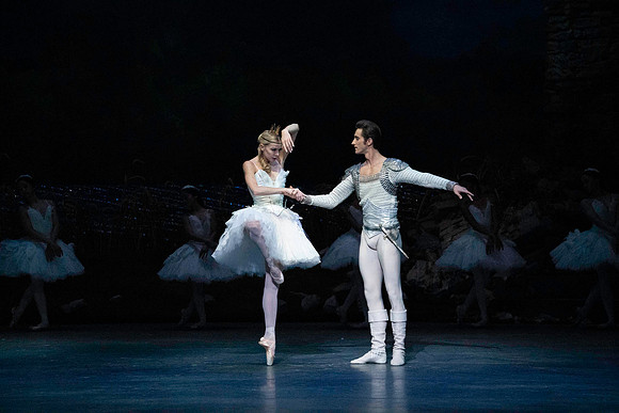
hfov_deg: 10.3
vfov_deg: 6.9
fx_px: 3440
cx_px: 310
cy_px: 206
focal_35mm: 200
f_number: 5
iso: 25600
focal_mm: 200
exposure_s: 1/400
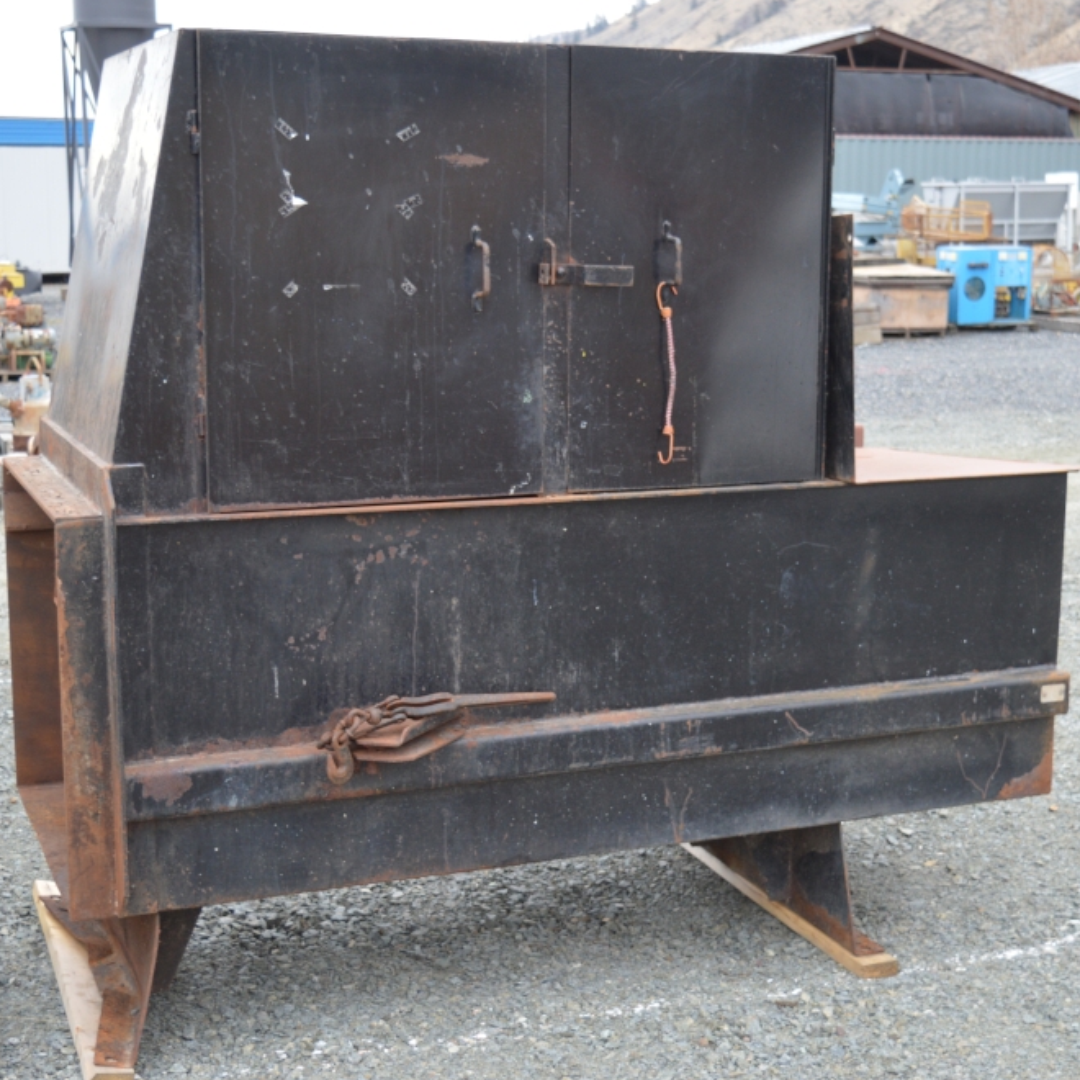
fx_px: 1906
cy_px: 539
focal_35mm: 54
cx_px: 583
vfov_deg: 31.6
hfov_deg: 31.6
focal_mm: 28
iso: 400
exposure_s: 1/80
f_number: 4.5
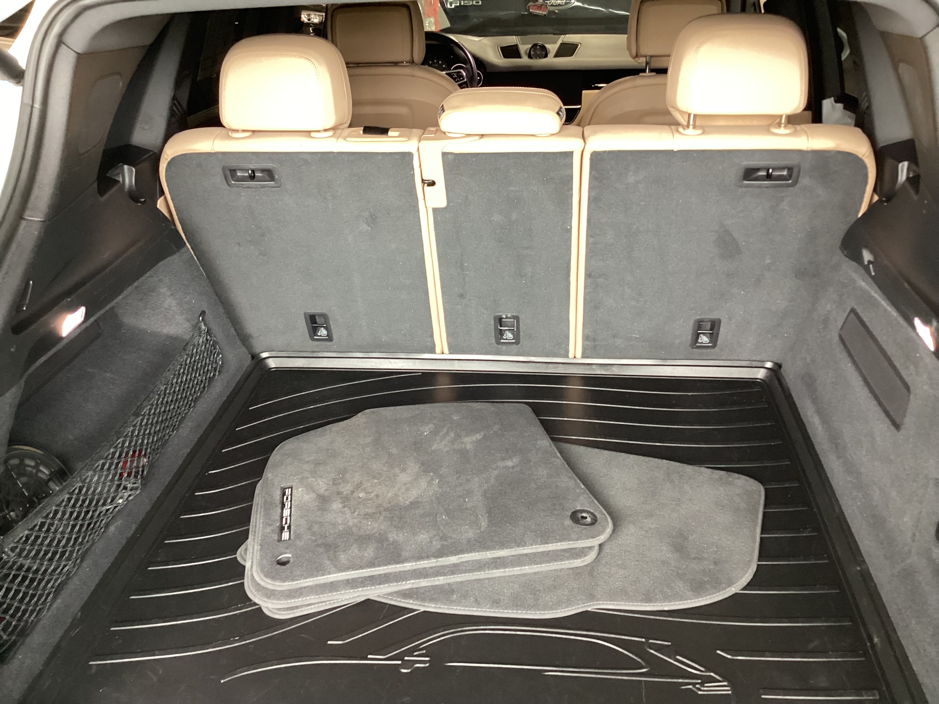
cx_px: 470
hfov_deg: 58.4
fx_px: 841
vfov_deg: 45.4
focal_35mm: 31
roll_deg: +1.7
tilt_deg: -27.4
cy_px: 352
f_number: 2.4
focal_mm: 3.3
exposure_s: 1/40
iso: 250
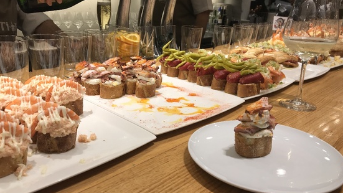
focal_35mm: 31
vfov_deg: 37.8
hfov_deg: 62.6
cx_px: 172
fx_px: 282
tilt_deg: -17.5
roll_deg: -1.5
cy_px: 100
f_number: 1.8
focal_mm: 3.99
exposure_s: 1/212
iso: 20
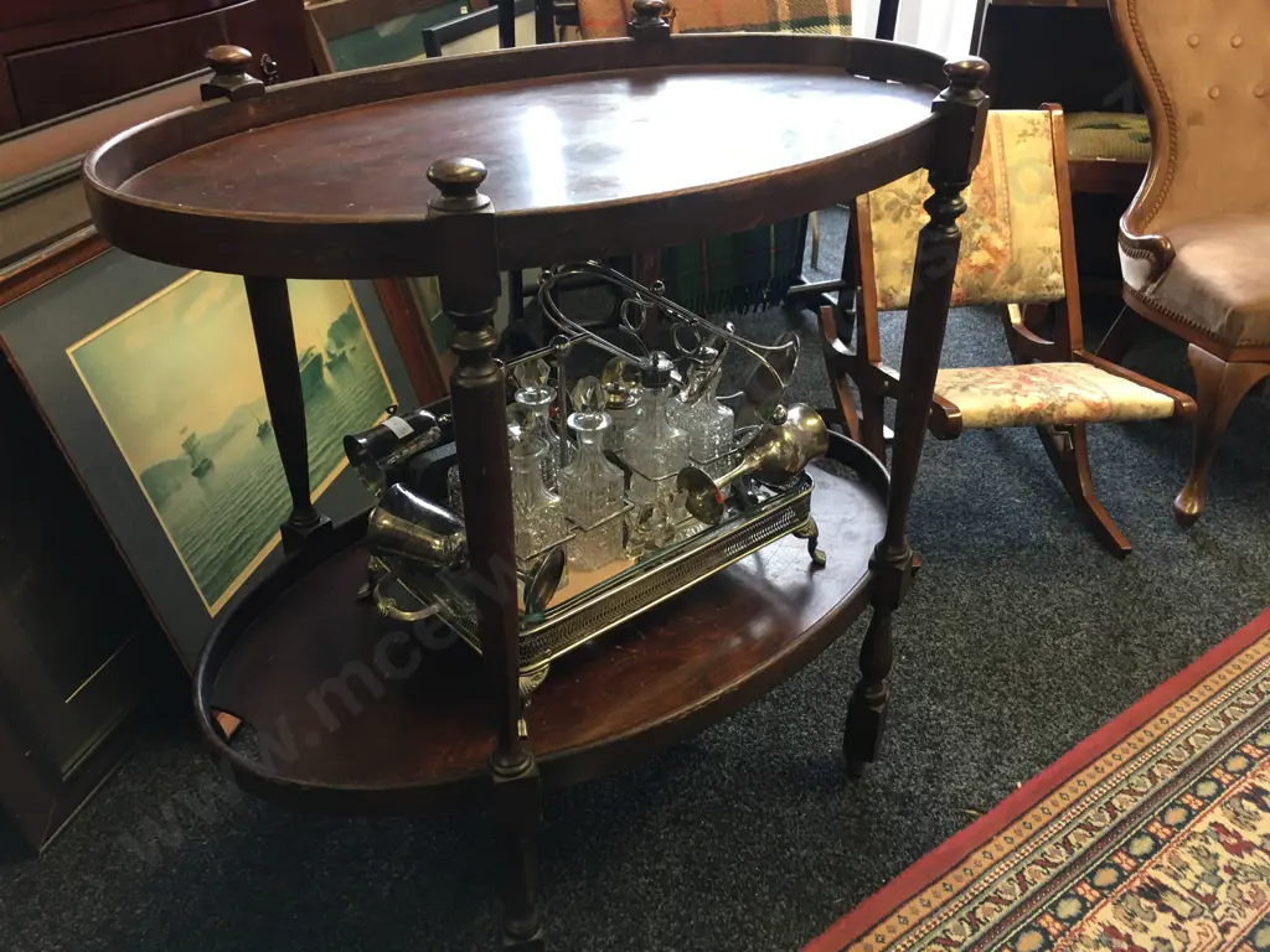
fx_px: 1064
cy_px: 476
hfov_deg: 61.7
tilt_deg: -29.4
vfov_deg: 48.2
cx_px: 635
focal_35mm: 29
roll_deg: -0.8
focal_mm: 4.15
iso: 64
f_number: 2.2
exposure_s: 1/17
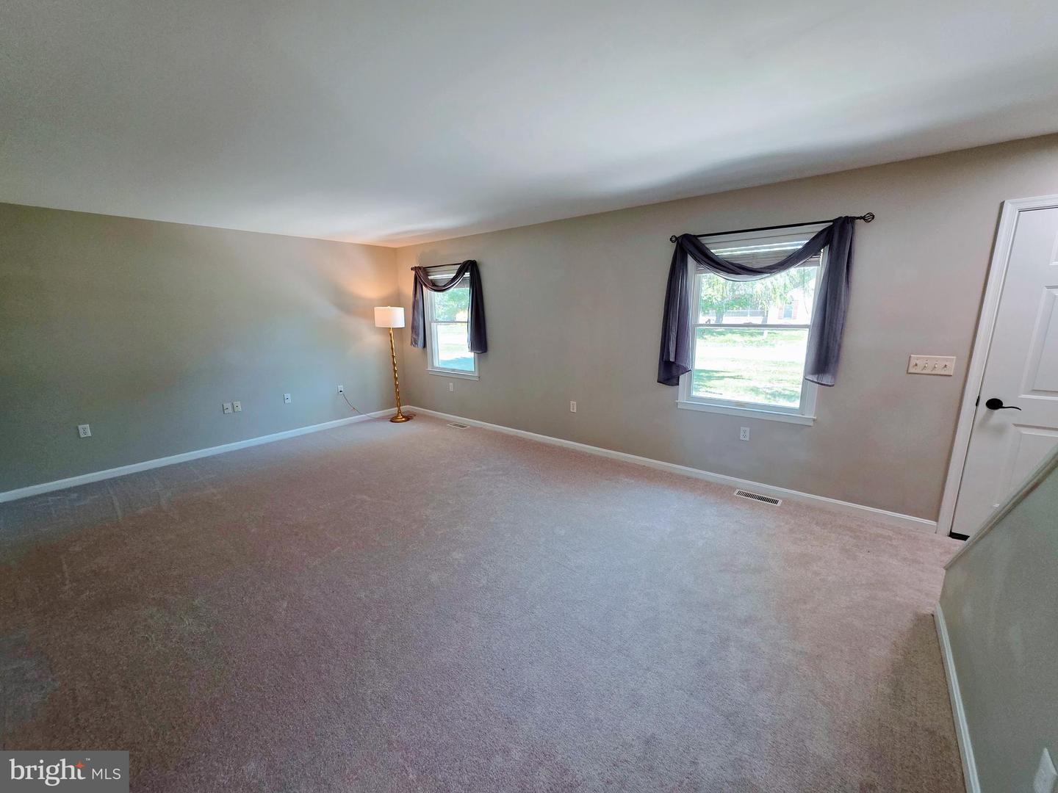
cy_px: 396
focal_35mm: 13
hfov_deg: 106.2
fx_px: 397
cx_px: 529
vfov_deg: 89.9
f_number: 1.9
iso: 160
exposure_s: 1/120
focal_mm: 2.2
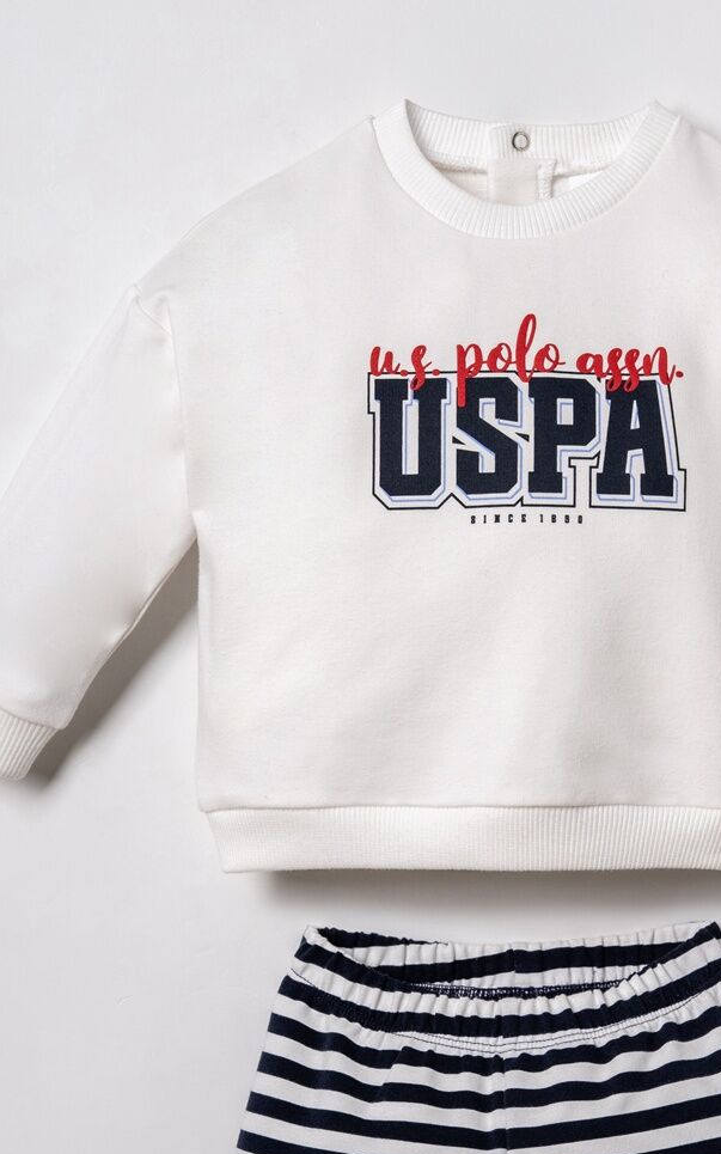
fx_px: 2987
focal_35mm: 95
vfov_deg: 21.6
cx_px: 525
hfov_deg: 13.7
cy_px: 942
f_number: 9
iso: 250
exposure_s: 1/125
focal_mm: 50
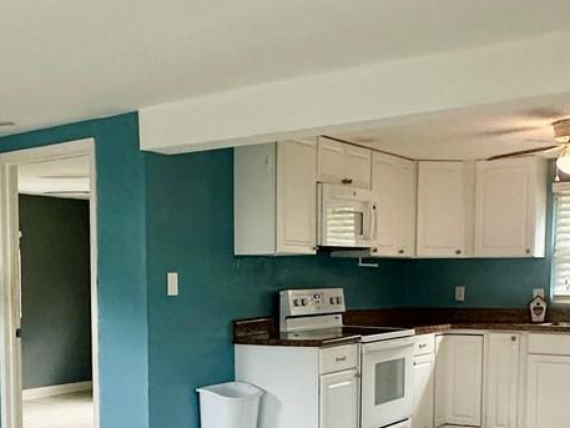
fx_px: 807
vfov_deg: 29.1
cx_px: 182
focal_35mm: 49
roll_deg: -0.1
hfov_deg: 38.4
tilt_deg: -4.2
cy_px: 334
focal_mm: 2.22
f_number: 2.2
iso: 250
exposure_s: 1/120
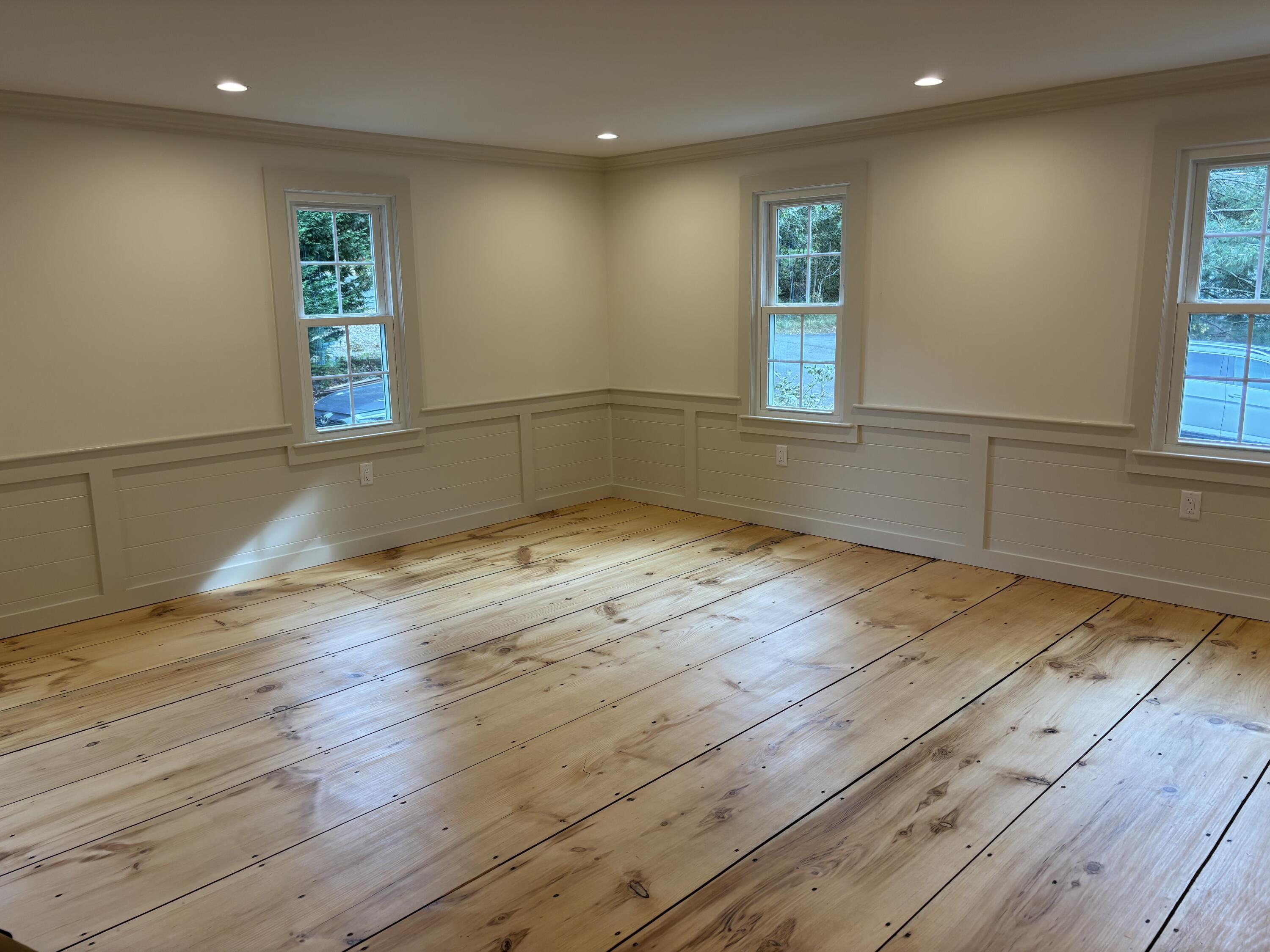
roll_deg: +1.3
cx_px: 635
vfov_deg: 53.1
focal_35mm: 26
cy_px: 476
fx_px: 954
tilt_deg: -10.7
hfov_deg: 67.3
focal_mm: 5.96
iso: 64
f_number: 1.6
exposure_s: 1/120
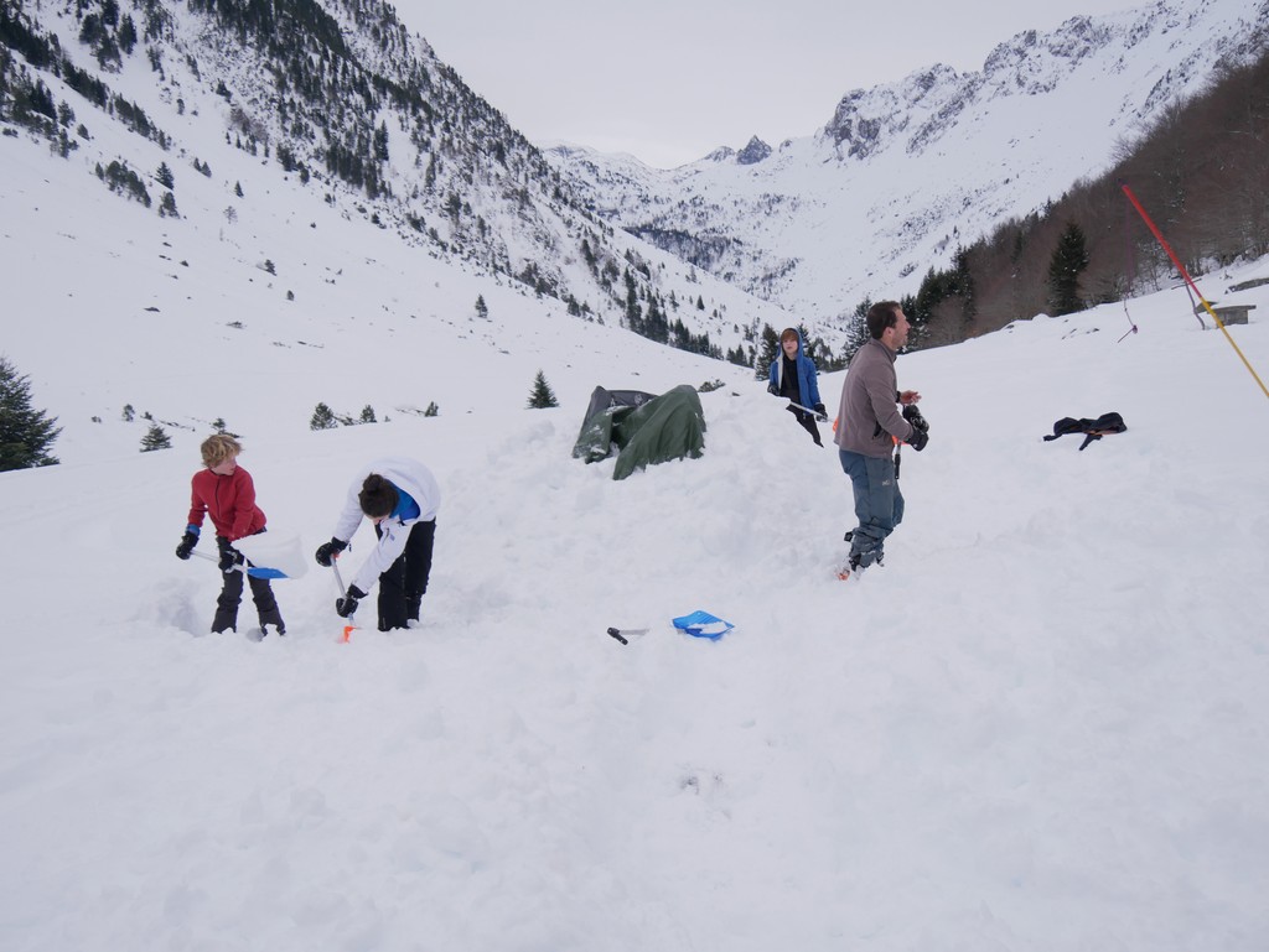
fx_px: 1394
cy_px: 476
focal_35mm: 38
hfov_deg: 49.0
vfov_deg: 37.8
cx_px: 634
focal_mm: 19
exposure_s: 1/1300
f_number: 3.8
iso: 200
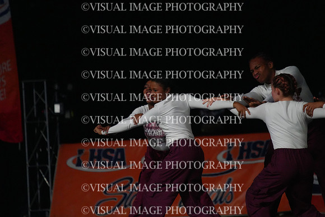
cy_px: 108
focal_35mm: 350
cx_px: 162
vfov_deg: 3.9
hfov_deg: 5.9
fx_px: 3160
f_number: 5.6
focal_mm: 350
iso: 12800
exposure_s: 1/1000
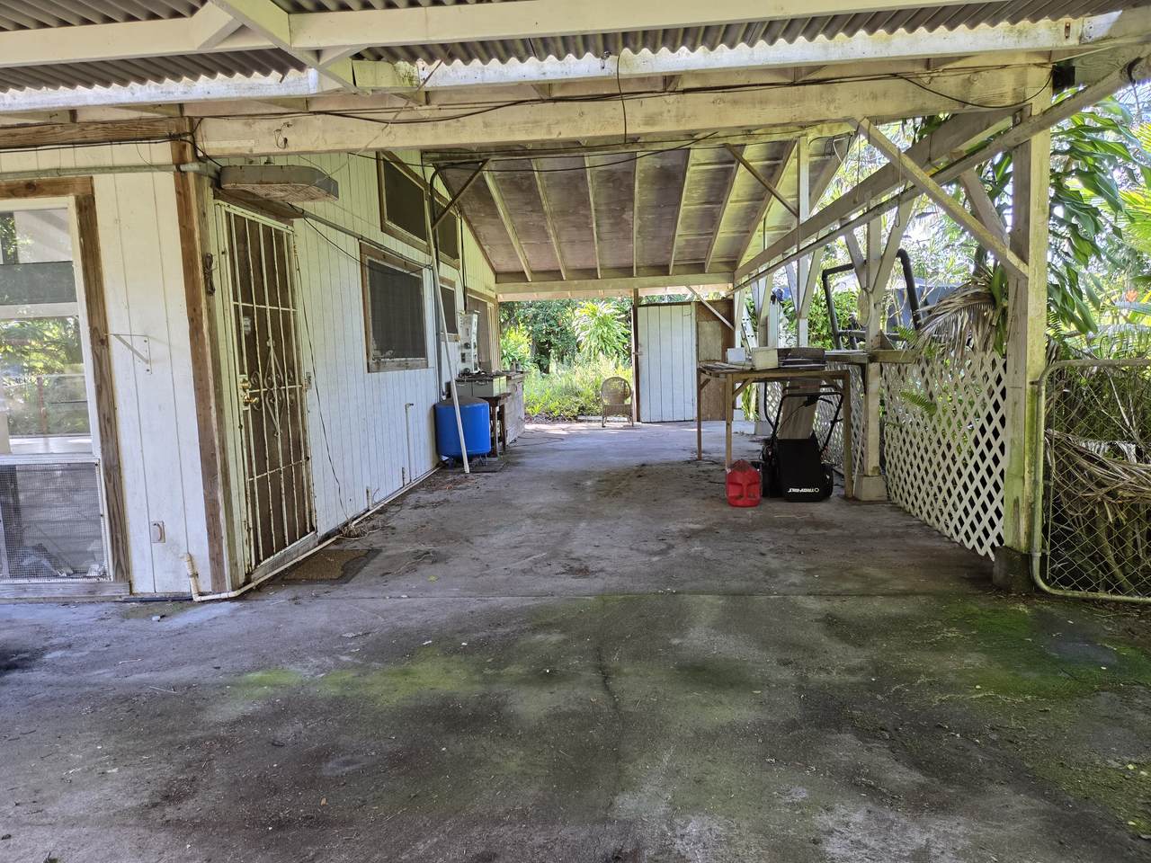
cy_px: 432
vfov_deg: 58.9
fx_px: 765
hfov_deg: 73.9
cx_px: 576
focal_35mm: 23
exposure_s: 1/180
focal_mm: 5.4
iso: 160
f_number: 1.8
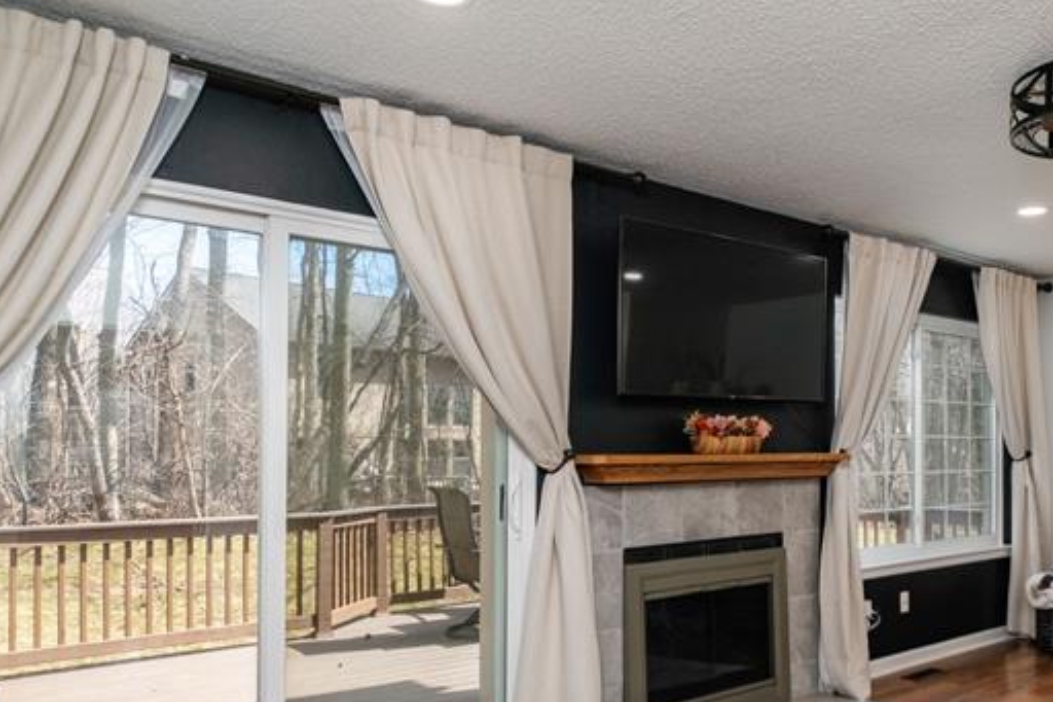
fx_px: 877
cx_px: 765
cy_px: 438
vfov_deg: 43.2
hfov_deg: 59.3
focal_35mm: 30
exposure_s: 1/250
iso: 500
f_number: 8
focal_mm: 10
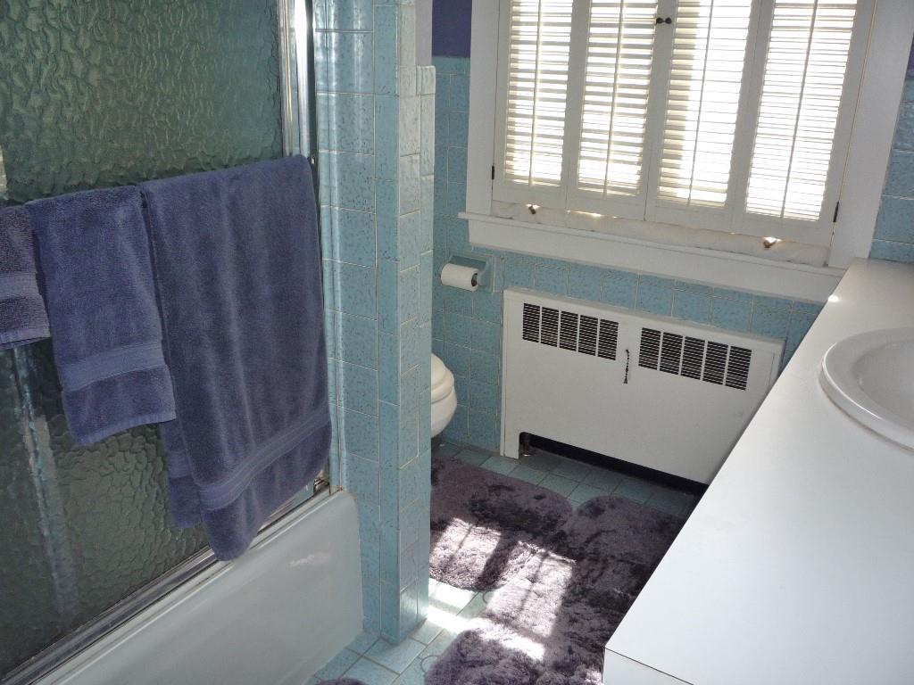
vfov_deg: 46.8
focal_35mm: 30
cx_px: 457
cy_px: 342
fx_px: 792
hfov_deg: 60.0
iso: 100
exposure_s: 1/30
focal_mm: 5.2
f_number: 3.3
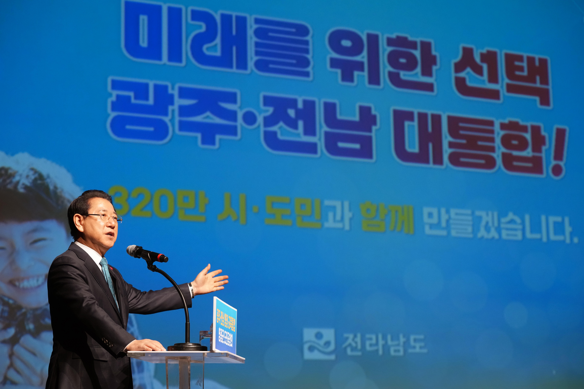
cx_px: 292
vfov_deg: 15.2
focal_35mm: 90
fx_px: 1460
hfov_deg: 22.6
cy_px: 194
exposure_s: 1/200
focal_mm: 90
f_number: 4
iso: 3200
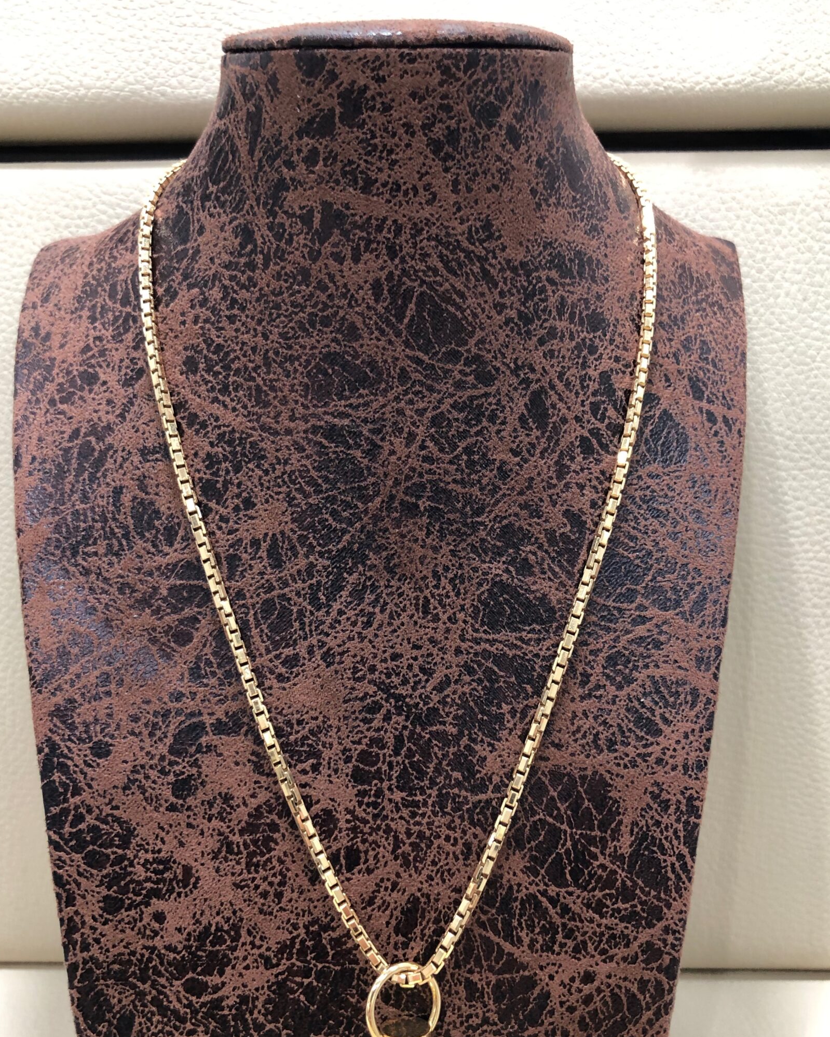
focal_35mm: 35
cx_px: 411
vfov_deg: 51.4
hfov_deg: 42.2
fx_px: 1075
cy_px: 594
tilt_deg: -8.4
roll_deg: +0.8
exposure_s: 1/17
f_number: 1.8
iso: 40
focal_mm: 4
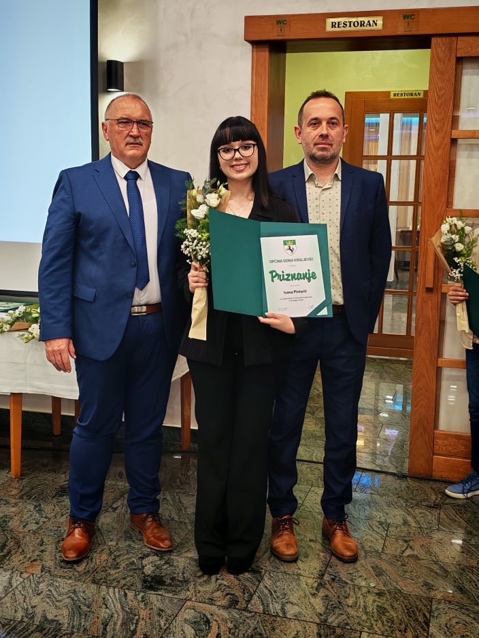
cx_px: 235
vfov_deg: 42.1
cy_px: 314
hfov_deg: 32.2
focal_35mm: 45
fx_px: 830
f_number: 1.9
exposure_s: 1/100
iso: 500
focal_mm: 6.12
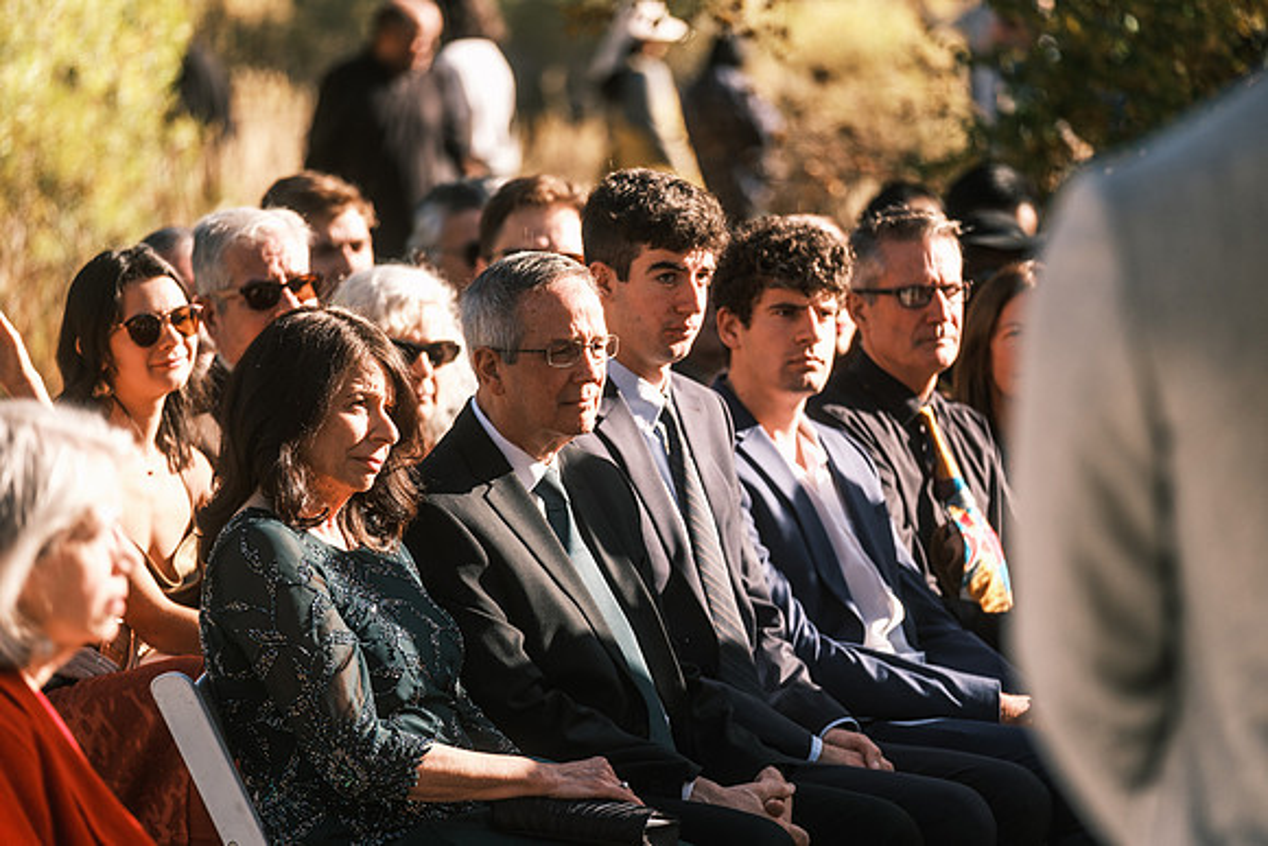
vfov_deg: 6.5
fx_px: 7398
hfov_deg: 9.8
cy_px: 423
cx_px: 634
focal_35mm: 210
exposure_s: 1/850
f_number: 2.8
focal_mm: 140
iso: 200
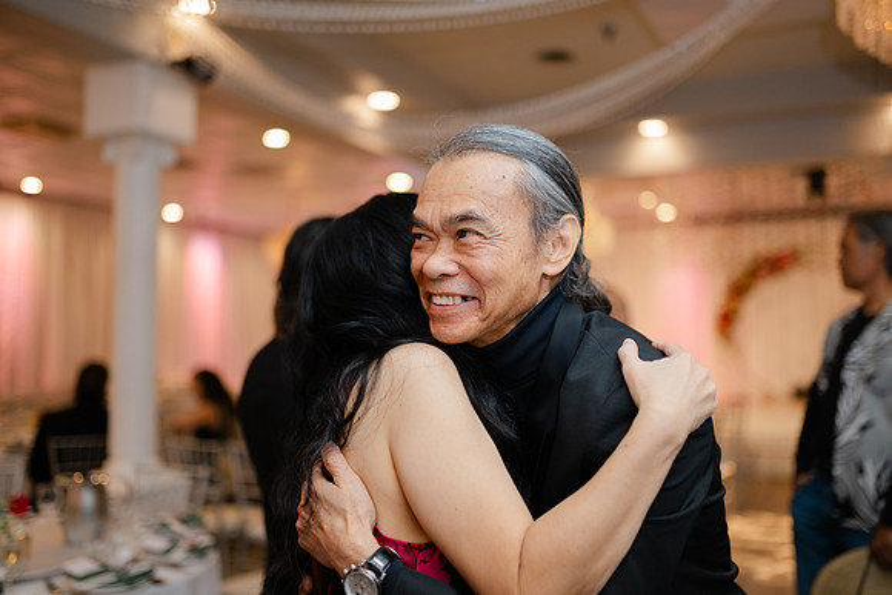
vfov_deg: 37.9
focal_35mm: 35
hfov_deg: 54.4
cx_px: 446
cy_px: 298
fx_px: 867
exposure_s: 1/160
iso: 400
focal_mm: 35
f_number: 1.4
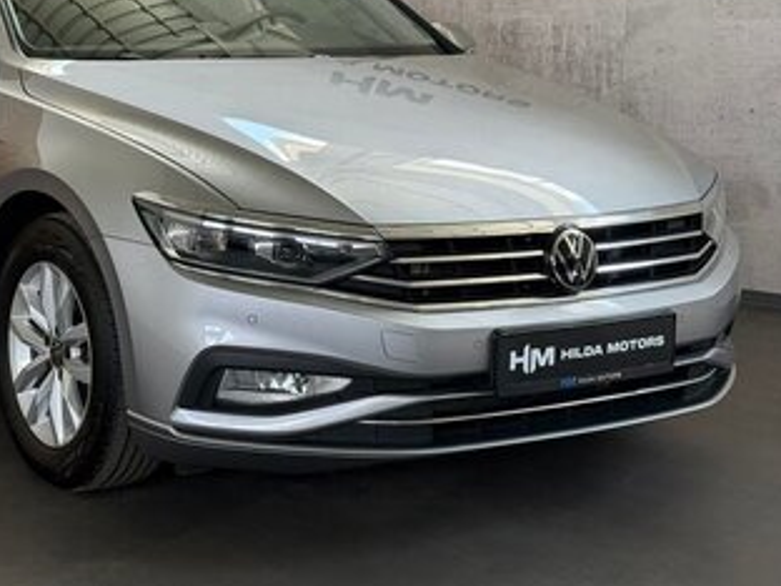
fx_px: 1692
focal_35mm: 75
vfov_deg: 19.5
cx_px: 223
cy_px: 140
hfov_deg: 25.8
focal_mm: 6.76
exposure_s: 1/121
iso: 64
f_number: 1.78
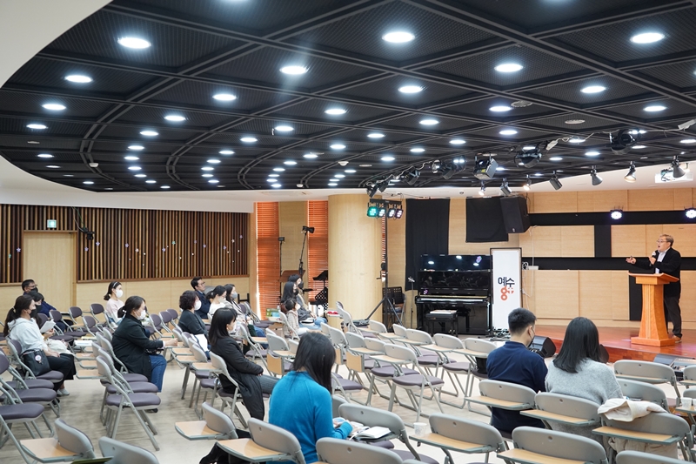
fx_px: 696
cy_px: 232
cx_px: 348
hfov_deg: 53.1
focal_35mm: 36
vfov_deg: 36.9
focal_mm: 36
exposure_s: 1/160
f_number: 4
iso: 3200
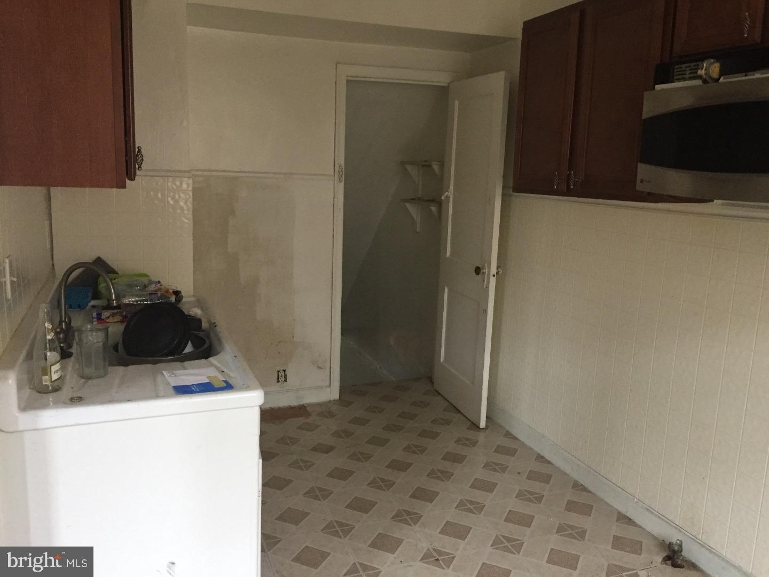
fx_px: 644
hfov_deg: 61.7
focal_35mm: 29
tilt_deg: -10.5
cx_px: 384
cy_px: 288
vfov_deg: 48.2
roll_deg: -1.5
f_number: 2.2
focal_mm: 4.15
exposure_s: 1/30
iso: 200
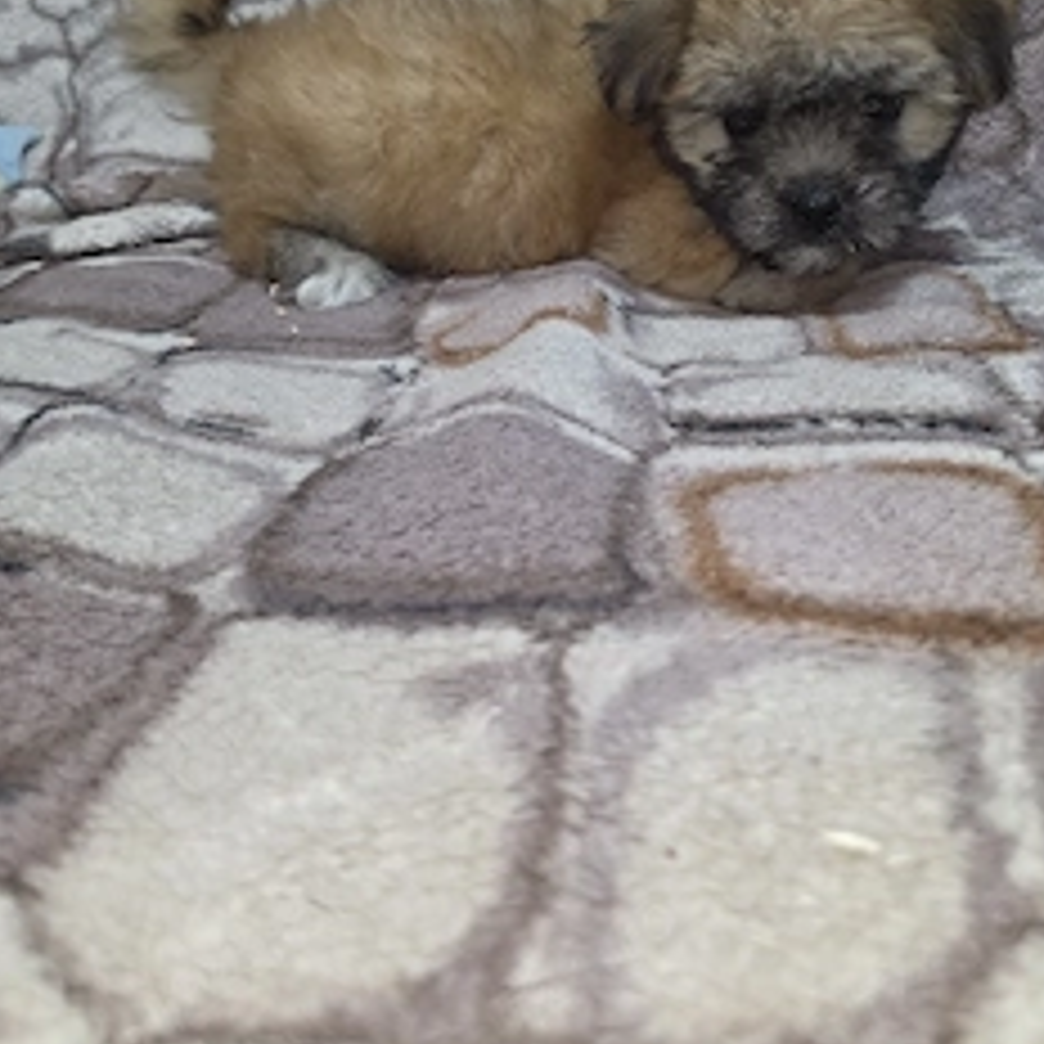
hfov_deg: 47.0
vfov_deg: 46.6
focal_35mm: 35
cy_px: 360
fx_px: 1194
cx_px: 621
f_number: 1.4
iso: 250
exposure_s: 1/50.3
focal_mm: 6.5
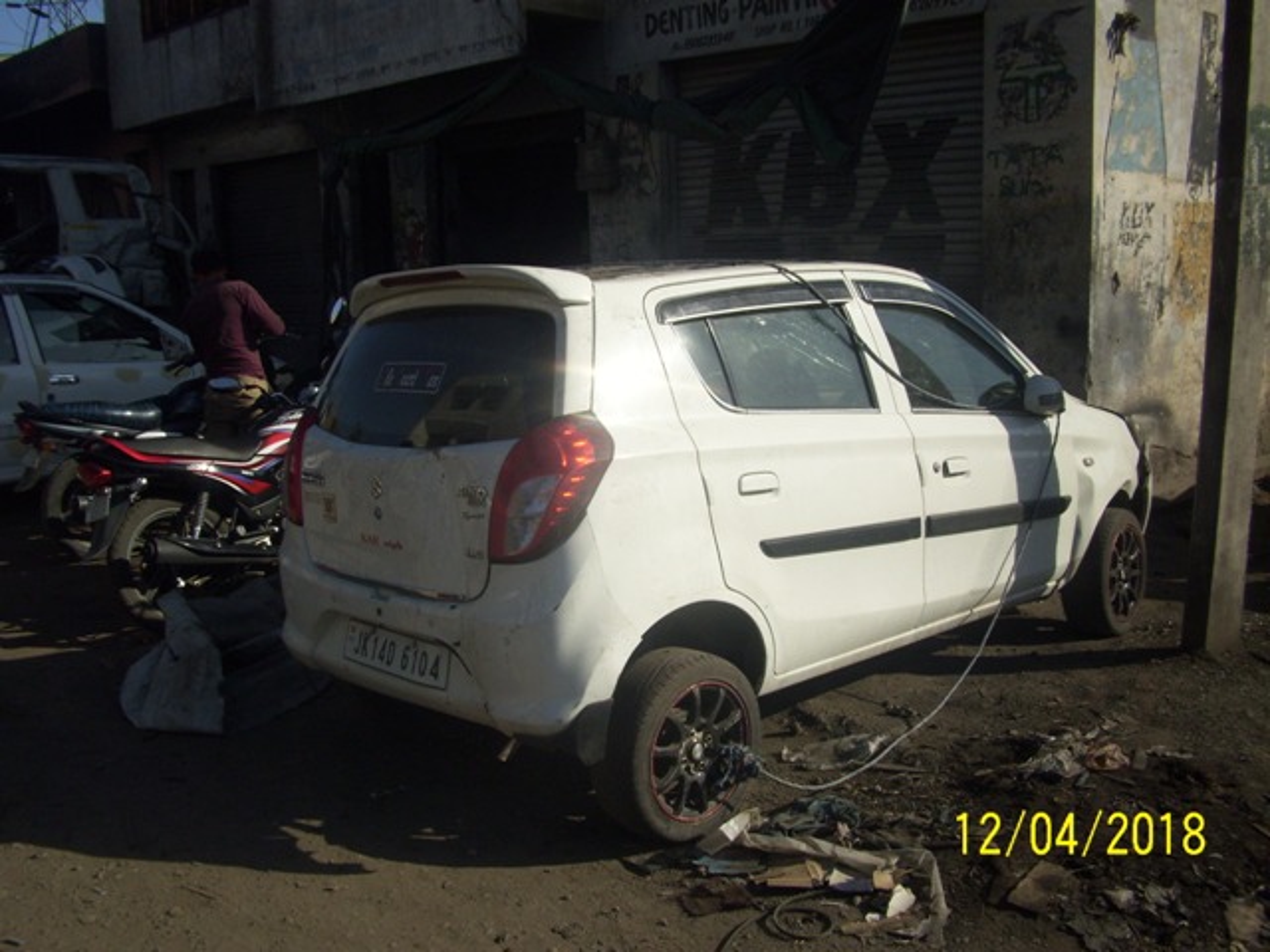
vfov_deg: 41.8
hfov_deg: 54.0
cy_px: 476
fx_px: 1247
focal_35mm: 34
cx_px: 635
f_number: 5.6
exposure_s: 1/500
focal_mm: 5.7
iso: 80
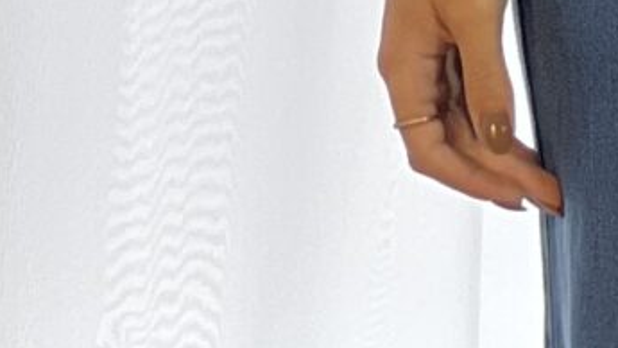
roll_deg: -0.1
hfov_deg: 3.5
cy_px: -120
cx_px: 971
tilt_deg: -6.5
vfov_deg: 1.9
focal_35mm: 623
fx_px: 10208
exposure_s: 1/120
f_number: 2.8
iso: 100
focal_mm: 9
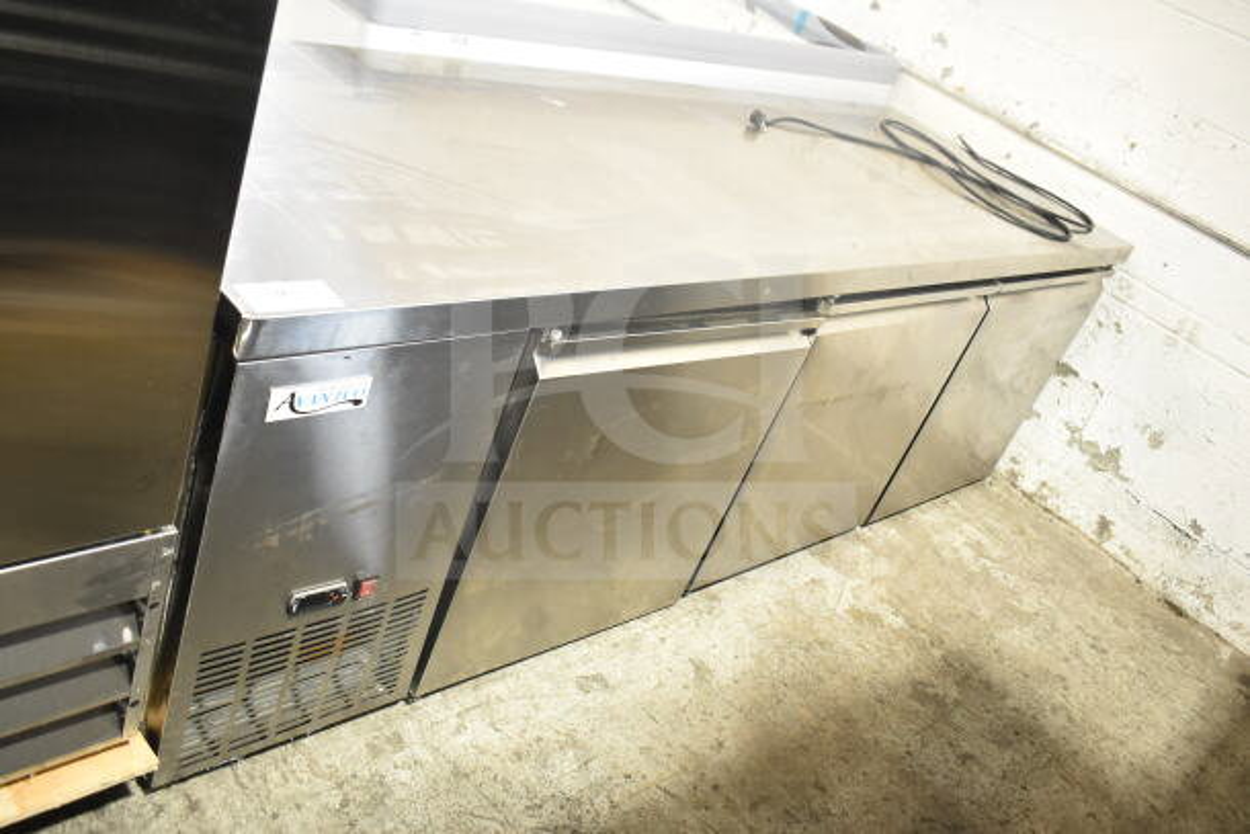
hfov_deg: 57.2
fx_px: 1146
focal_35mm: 33
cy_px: 417
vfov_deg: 40.0
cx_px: 625
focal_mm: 22
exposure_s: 1/60
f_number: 3.8
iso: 1600
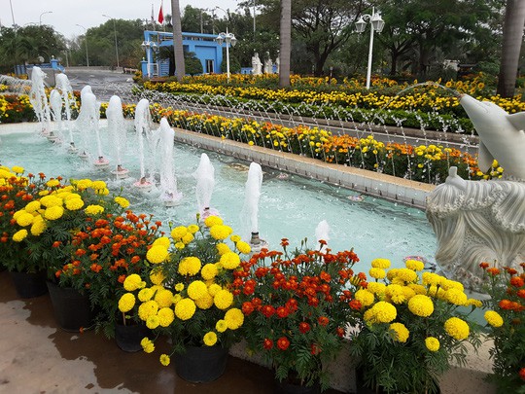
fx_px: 470
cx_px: 262
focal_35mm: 31
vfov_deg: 45.4
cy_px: 197
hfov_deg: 58.4
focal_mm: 2.9
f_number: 1.9
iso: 40
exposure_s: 1/548
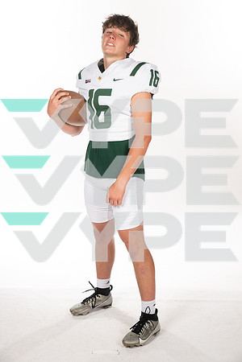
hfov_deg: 23.4
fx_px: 585
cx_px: 121
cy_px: 181
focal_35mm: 58
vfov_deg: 34.5
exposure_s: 1/400
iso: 640
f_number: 8
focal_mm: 58
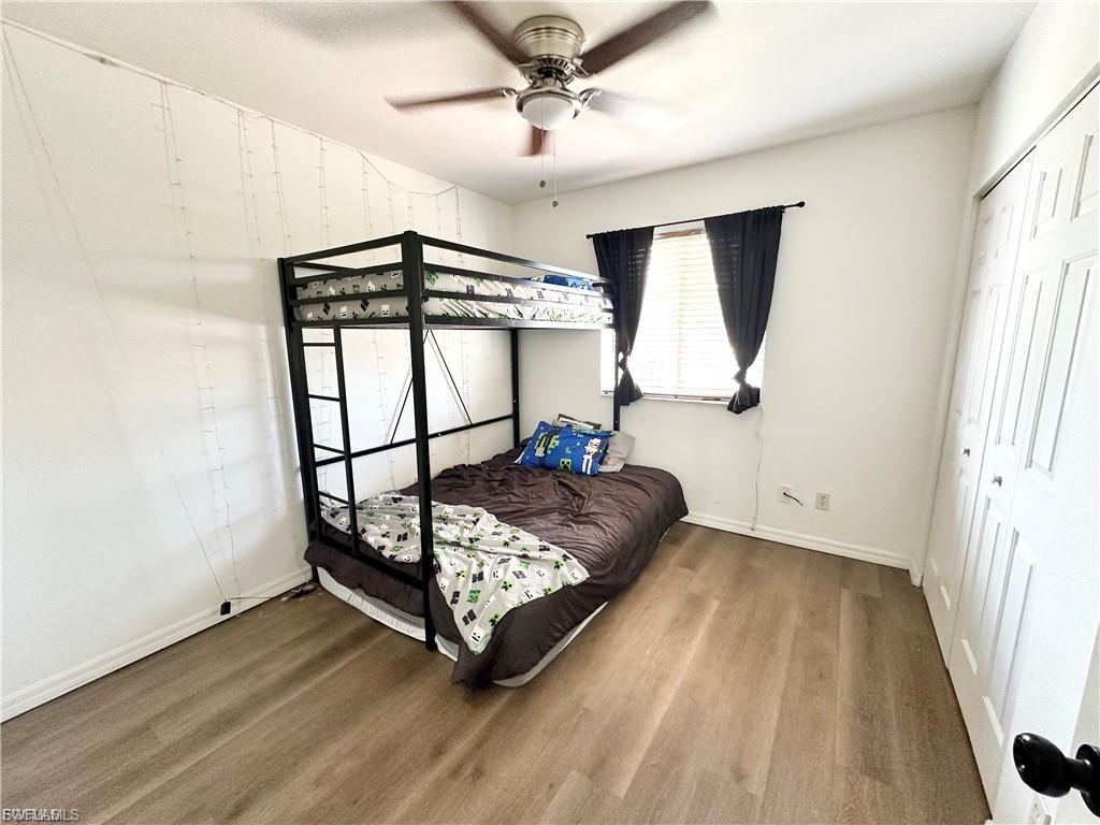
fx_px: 445
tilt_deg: -9.8
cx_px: 550
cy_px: 412
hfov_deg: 102.1
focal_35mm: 14
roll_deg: +0.9
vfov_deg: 85.7
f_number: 2.2
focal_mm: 2.22
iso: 320
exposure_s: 1/60
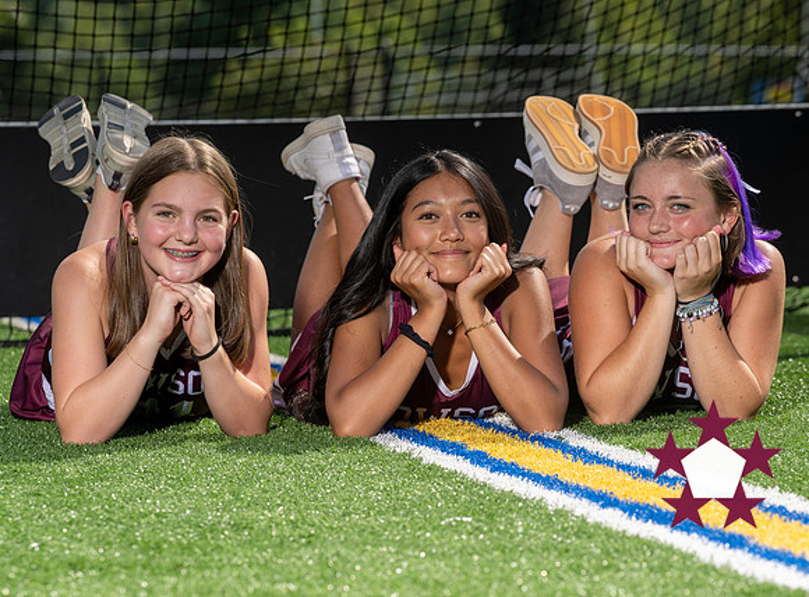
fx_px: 3851
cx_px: 527
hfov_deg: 12.0
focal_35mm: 166
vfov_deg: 8.9
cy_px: 354
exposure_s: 1/250
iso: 50
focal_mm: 120
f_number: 5.6
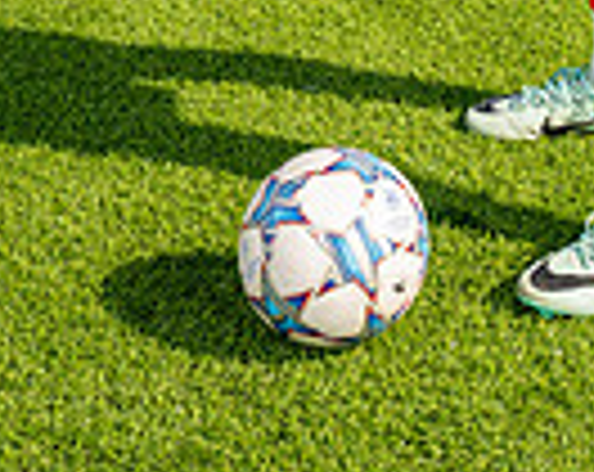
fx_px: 1912
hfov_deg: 17.4
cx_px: 544
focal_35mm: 109
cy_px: -517
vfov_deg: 12.2
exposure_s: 1/125
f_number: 7.1
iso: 50
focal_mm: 34
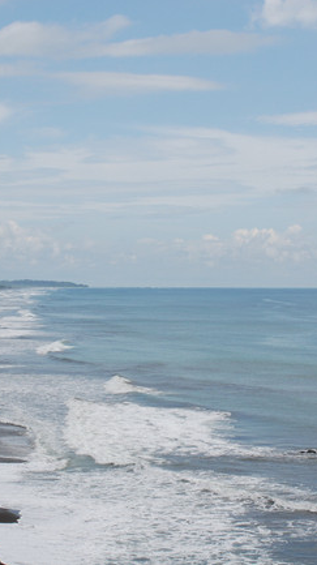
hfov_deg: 14.6
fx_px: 1239
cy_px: 282
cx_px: 164
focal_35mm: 83
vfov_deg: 25.7
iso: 100
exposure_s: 1/320
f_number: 9
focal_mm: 35
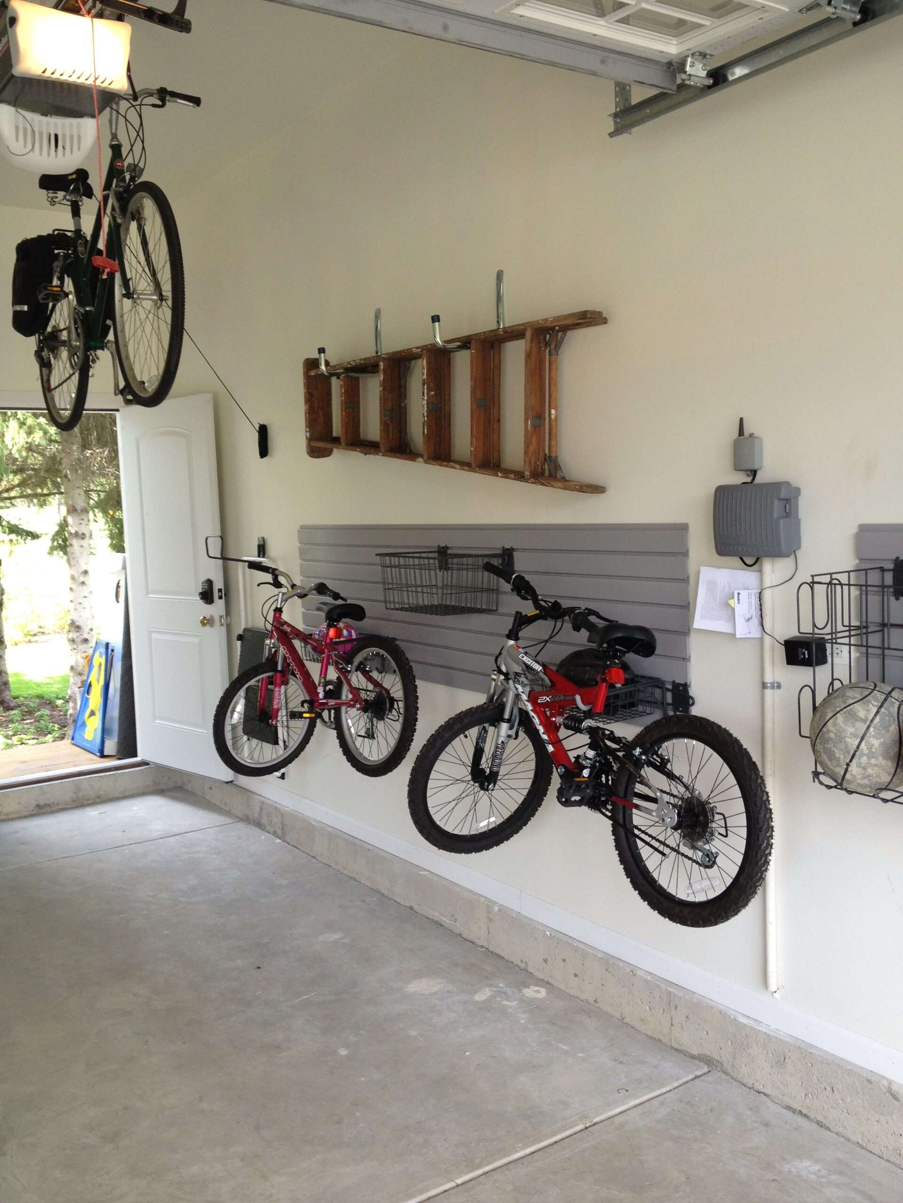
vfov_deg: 52.6
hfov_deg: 40.7
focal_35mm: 35
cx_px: 452
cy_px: 602
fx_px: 1217
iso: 80
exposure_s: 1/120
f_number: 2.4
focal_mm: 4.28
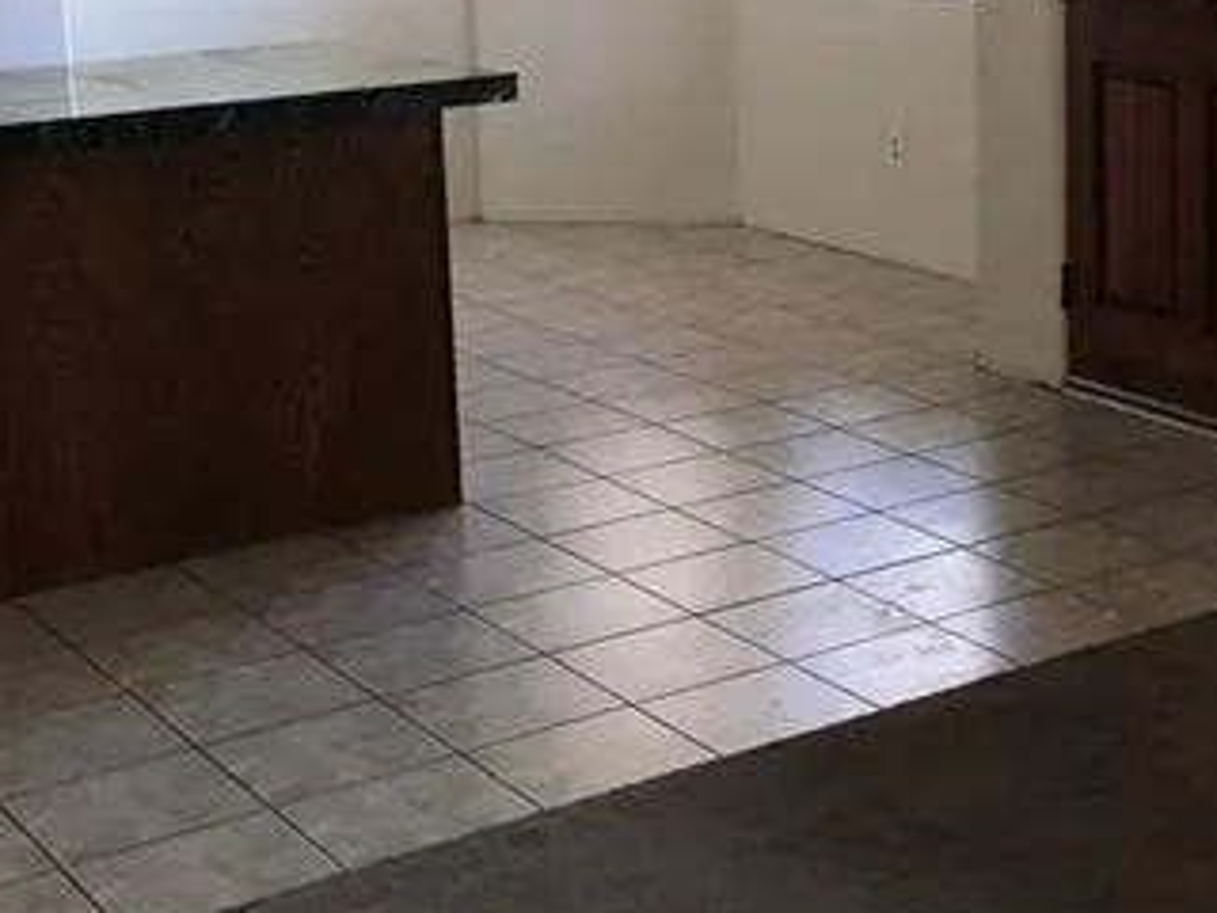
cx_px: 1122
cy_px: 152
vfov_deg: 20.7
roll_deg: +0.0
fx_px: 2461
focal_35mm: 70
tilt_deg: -9.0
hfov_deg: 26.7
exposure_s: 1/15
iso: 80
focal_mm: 3.99
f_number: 1.8
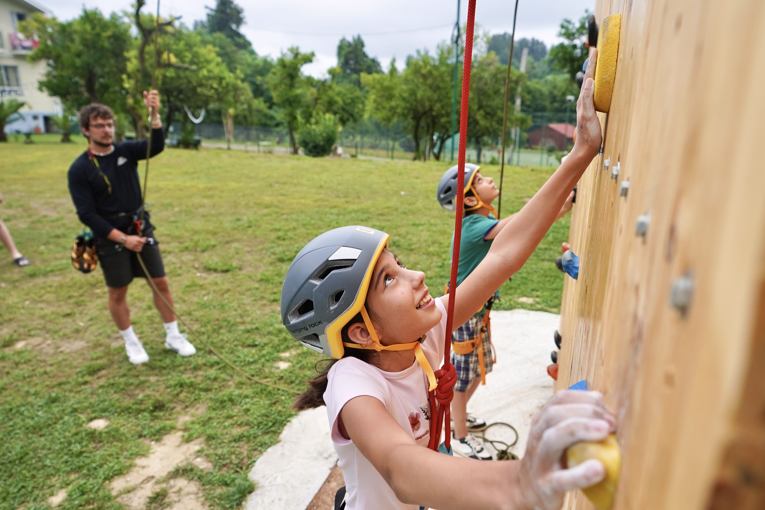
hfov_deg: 73.7
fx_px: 510
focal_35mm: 24
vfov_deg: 53.1
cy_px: 255
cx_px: 382
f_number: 2.8
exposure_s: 1/640
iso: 320
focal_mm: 16
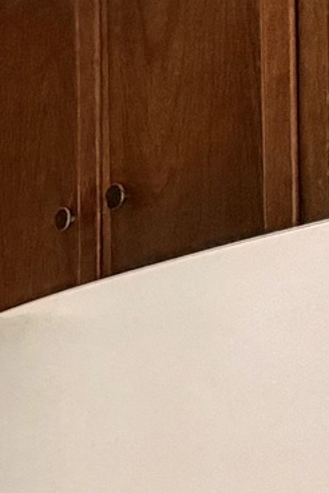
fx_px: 1247
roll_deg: +0.5
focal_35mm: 91
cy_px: 525
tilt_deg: -2.0
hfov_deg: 10.3
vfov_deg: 21.4
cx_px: -685
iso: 320
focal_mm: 2.22
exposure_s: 1/105
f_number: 2.2
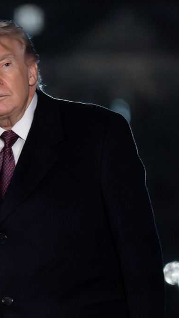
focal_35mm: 316
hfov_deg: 3.8
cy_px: 159
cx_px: 20
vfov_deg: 6.8
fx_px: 2666
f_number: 3.2
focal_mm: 200
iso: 10000
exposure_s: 1/200
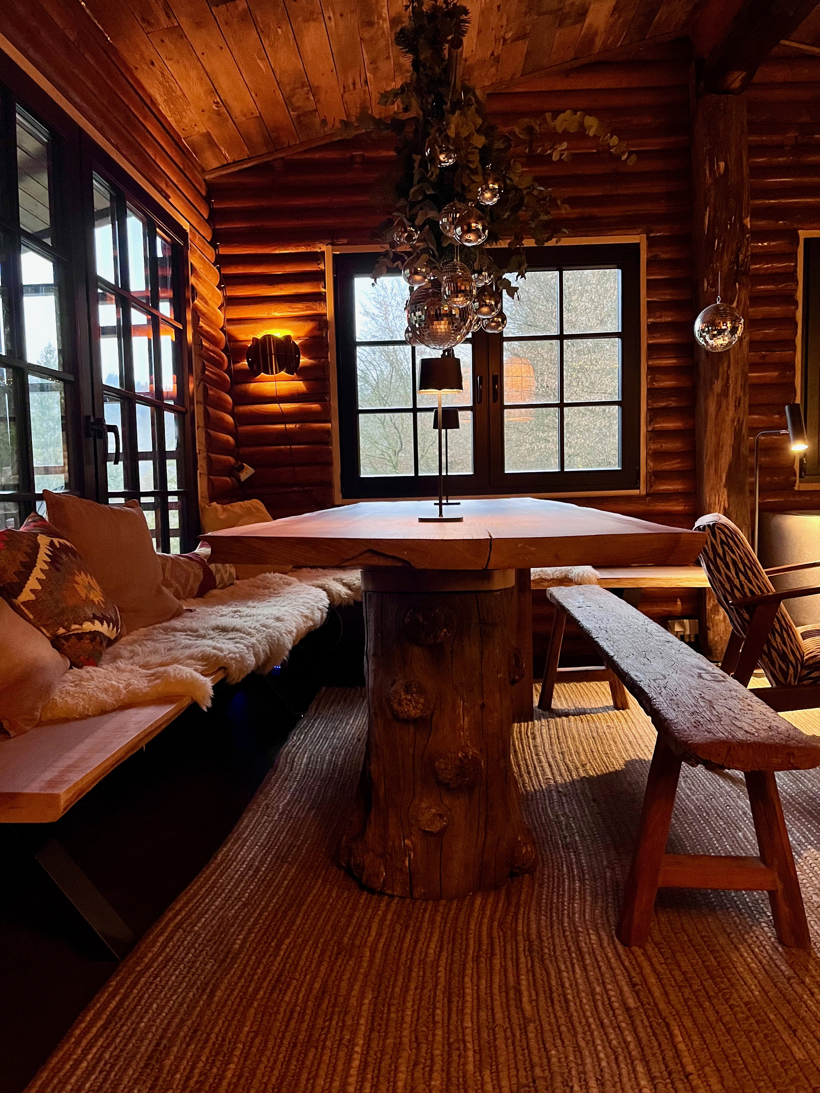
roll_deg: +2.4
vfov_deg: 67.3
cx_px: 410
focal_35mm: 26
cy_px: 546
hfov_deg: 53.1
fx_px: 821
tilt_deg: -4.2
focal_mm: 5.1
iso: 500
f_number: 1.6
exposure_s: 1/60
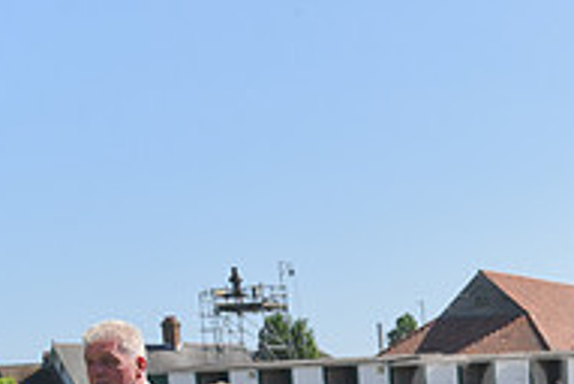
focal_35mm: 88
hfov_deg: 20.5
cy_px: 574
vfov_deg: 14.5
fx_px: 1405
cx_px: 805
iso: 500
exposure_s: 1/2000
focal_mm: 29
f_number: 6.3
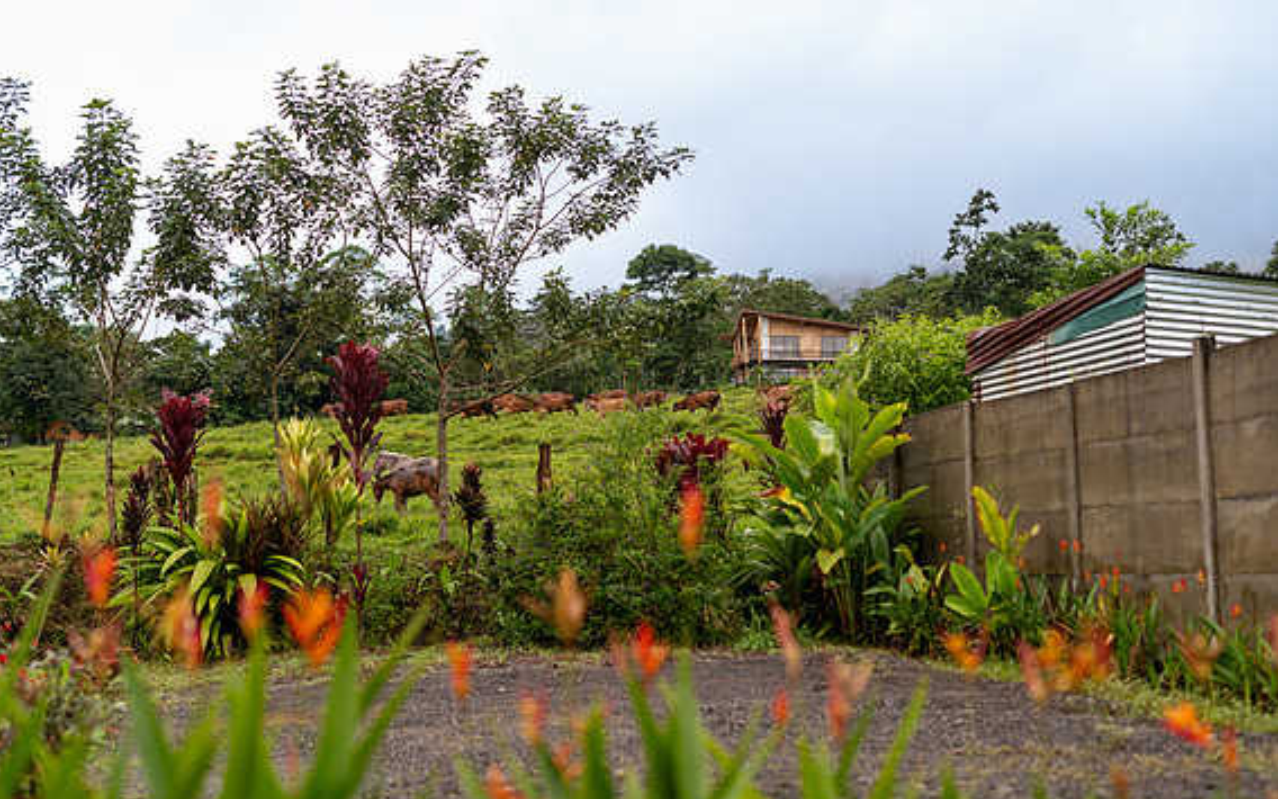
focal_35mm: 52
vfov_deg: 24.9
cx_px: 628
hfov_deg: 38.9
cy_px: 396
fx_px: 1811
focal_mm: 50
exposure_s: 1/500
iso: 100
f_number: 2.5
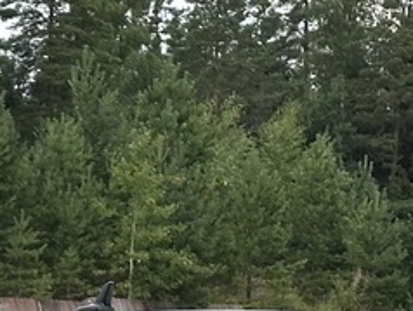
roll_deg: -0.2
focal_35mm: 290
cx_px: -151
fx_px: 3463
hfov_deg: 6.8
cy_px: 617
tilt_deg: -3.1
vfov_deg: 5.0
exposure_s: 1/1695
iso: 64
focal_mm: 6.86
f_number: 1.78
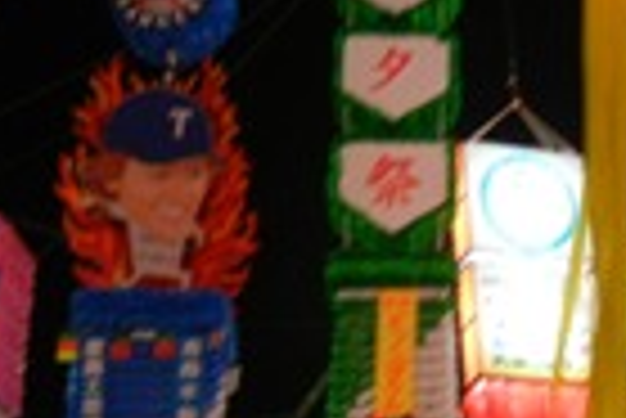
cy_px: 447
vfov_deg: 14.6
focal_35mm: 92
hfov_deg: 21.9
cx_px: 459
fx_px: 1601
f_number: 3.5
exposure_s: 1/11.2
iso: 400
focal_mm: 5.4
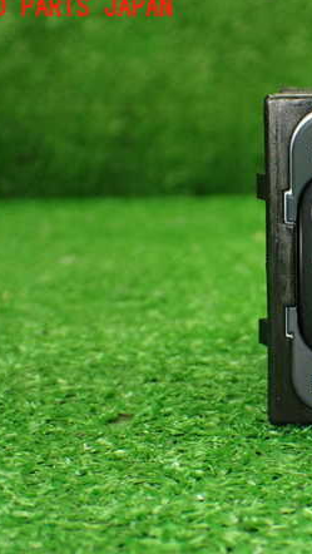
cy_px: 274
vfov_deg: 32.3
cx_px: 321
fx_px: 955
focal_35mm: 65
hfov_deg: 18.0
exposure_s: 1/125
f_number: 2.9
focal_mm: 7.84
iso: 800
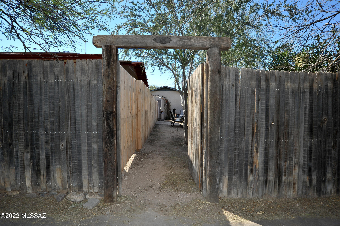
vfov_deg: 61.9
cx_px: 170
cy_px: 113
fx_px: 189
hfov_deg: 84.0
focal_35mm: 20
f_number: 9
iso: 320
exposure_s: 1/320
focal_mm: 20
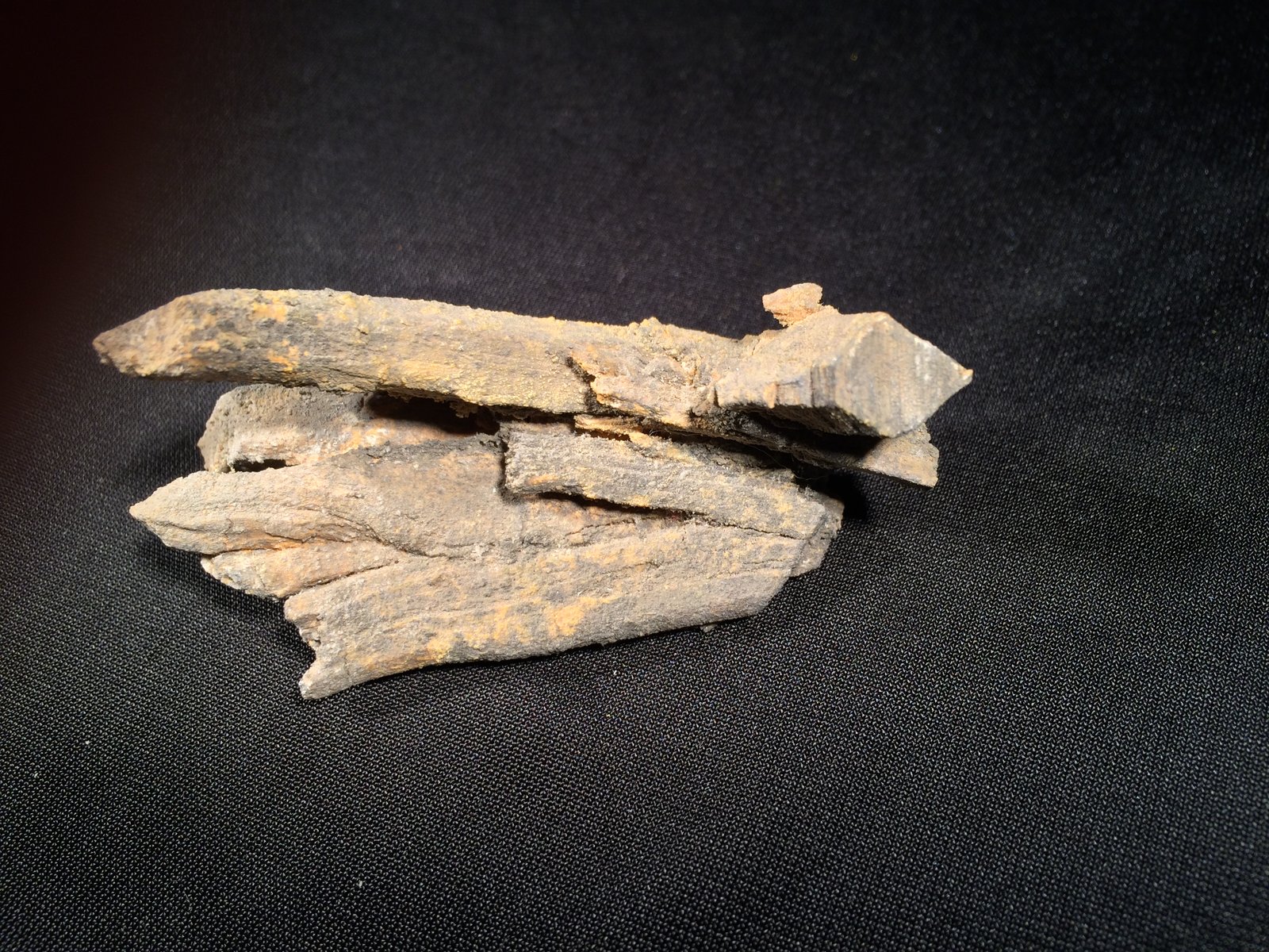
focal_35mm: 29
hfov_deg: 61.7
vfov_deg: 48.2
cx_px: 634
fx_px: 1063
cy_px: 476
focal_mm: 4.15
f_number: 2.2
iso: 50
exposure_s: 1/120
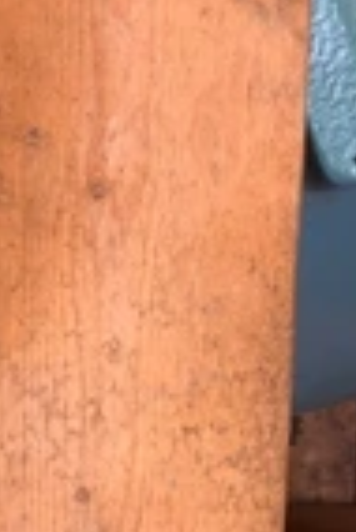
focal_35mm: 76
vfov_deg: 26.6
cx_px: -101
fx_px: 1125
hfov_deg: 17.0
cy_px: 206
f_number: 1.8
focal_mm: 4.25
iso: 50
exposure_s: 1/120
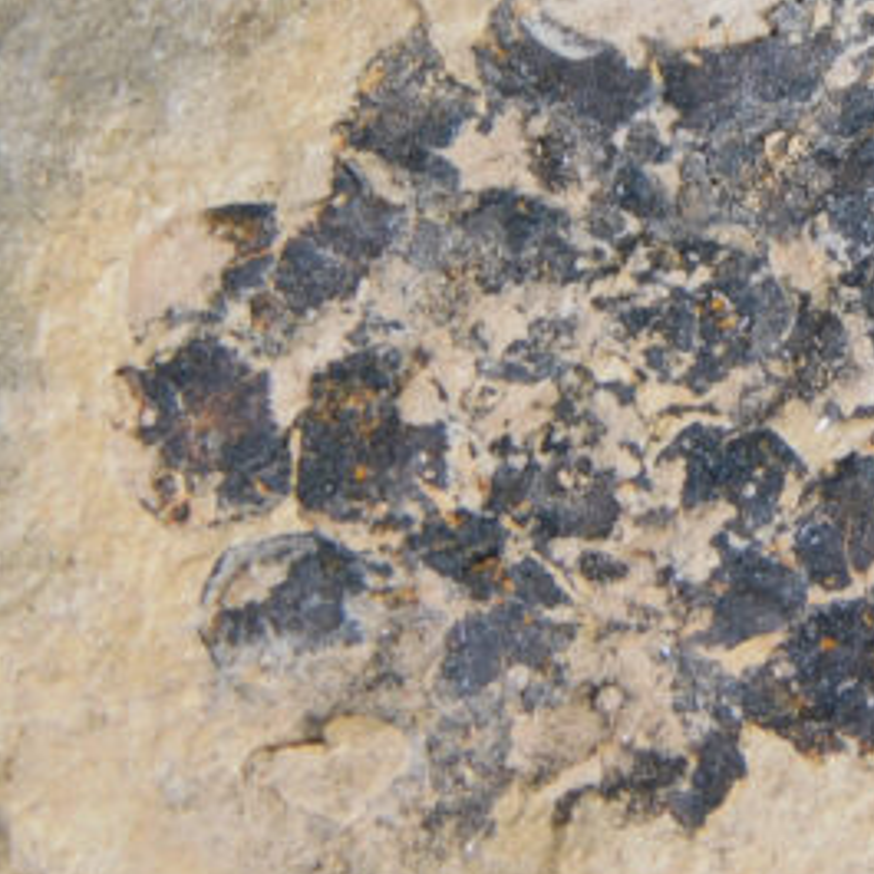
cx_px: 999
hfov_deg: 4.3
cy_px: 228
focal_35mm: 408
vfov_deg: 4.3
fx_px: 11655
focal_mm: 30.1
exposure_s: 1/40
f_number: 5.3
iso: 125
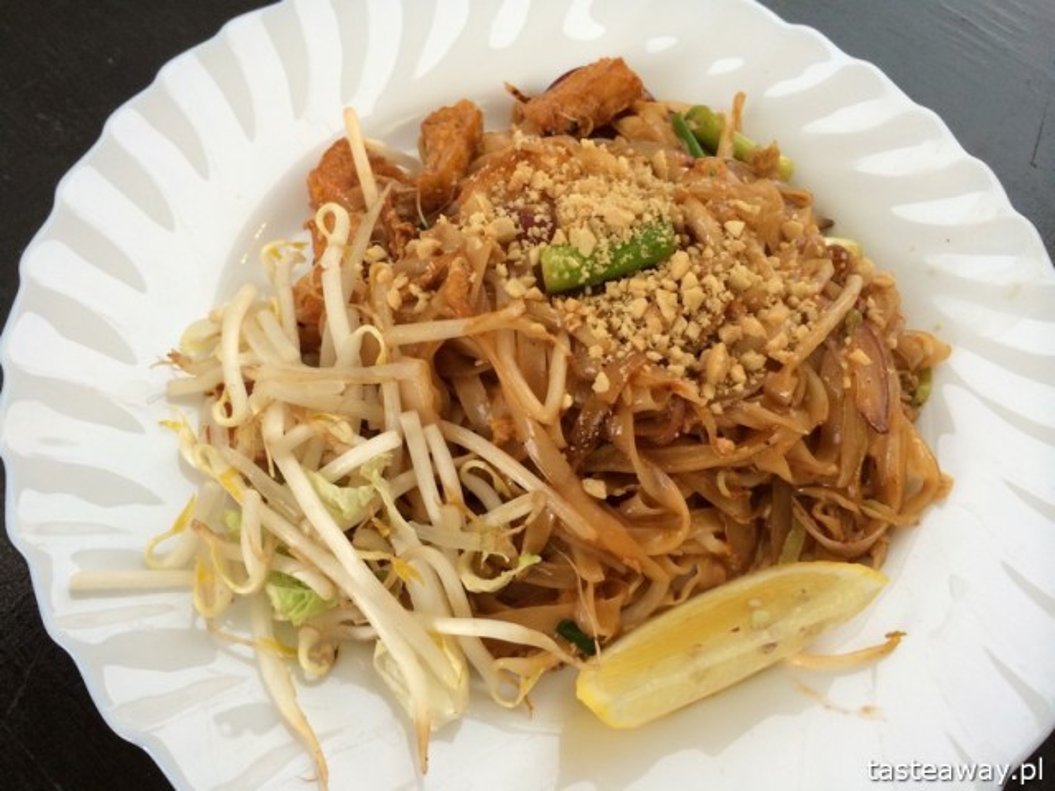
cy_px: 396
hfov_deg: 60.0
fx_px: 914
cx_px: 528
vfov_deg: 46.8
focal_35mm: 30
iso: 40
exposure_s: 1/30
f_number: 2.2
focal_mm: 4.12
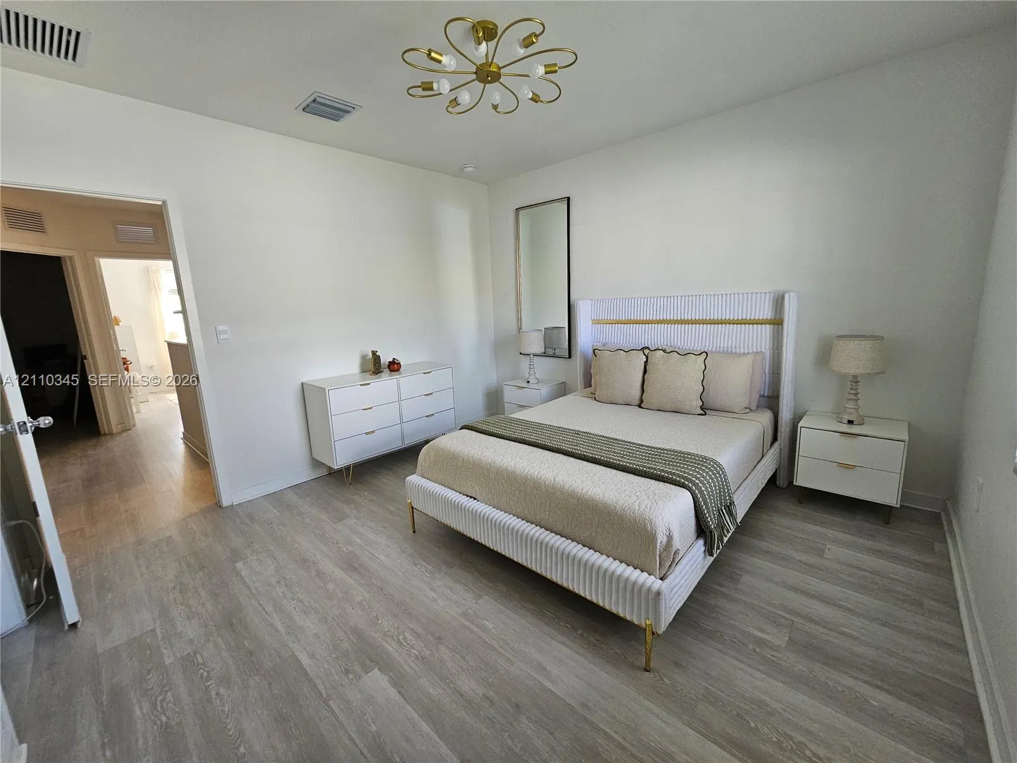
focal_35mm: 13
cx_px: 508
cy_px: 382
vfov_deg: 89.9
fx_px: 382
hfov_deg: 106.2
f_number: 2.2
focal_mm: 2.2
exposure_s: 1/60
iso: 250
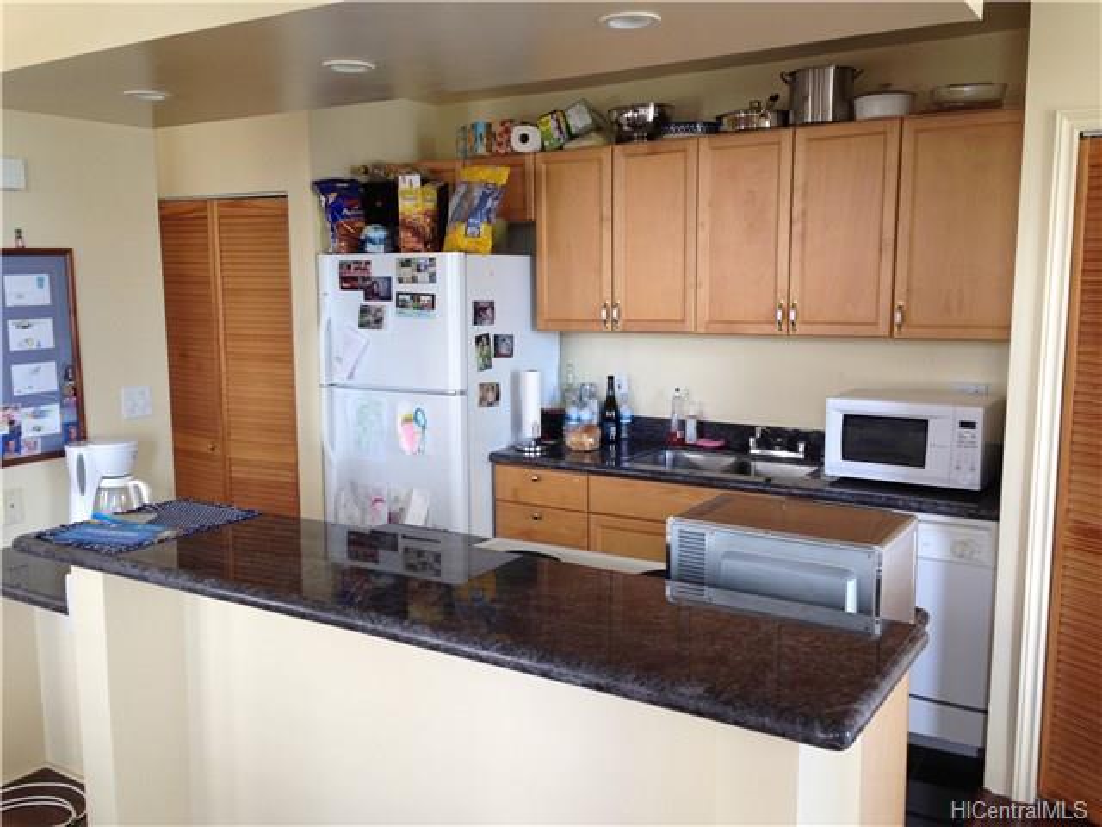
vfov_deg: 42.9
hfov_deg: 55.4
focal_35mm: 33
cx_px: 551
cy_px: 414
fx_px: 1051
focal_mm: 4.13
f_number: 2.4
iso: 64
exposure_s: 1/20
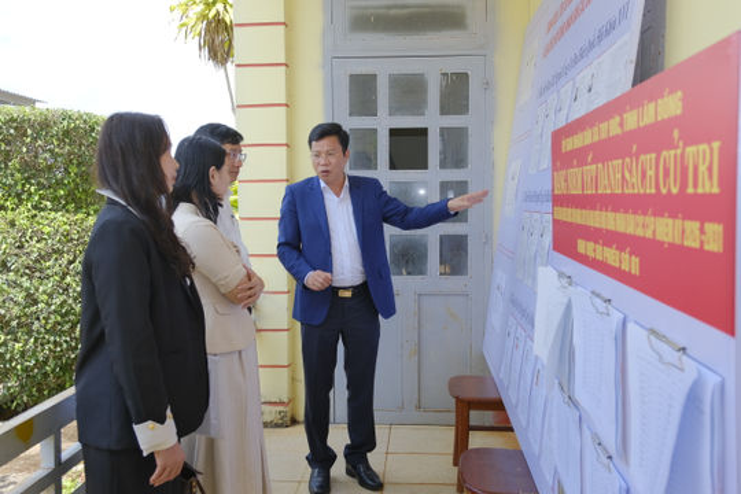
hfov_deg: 69.4
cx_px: 370
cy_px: 247
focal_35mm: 26
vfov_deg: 49.6
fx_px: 535
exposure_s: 1/350
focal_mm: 17.1
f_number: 4
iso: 320
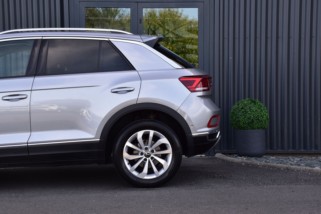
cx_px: 160
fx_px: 669
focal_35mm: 75
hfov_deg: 27.0
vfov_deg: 18.2
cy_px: 107
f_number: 9
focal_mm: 50
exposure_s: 1/160
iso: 400
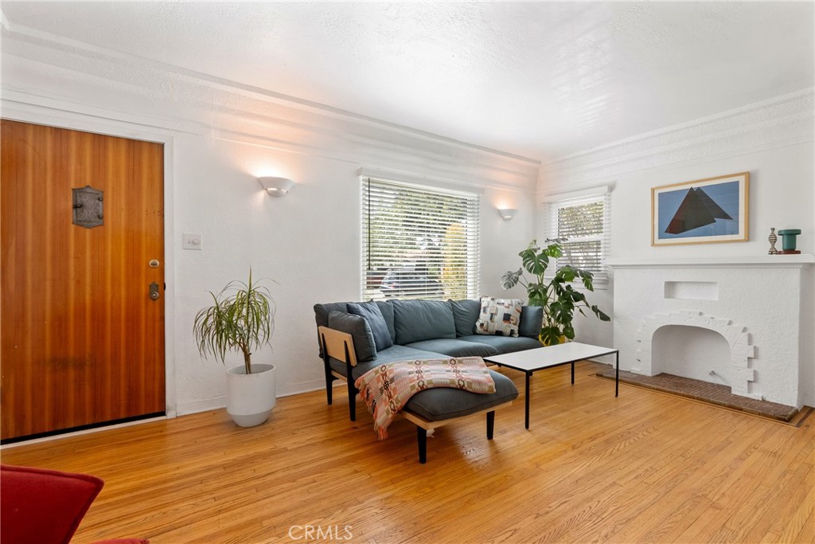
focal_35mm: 16
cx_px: 408
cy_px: 272
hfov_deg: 96.7
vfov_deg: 73.8
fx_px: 362
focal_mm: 16
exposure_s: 1/30
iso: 320
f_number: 9
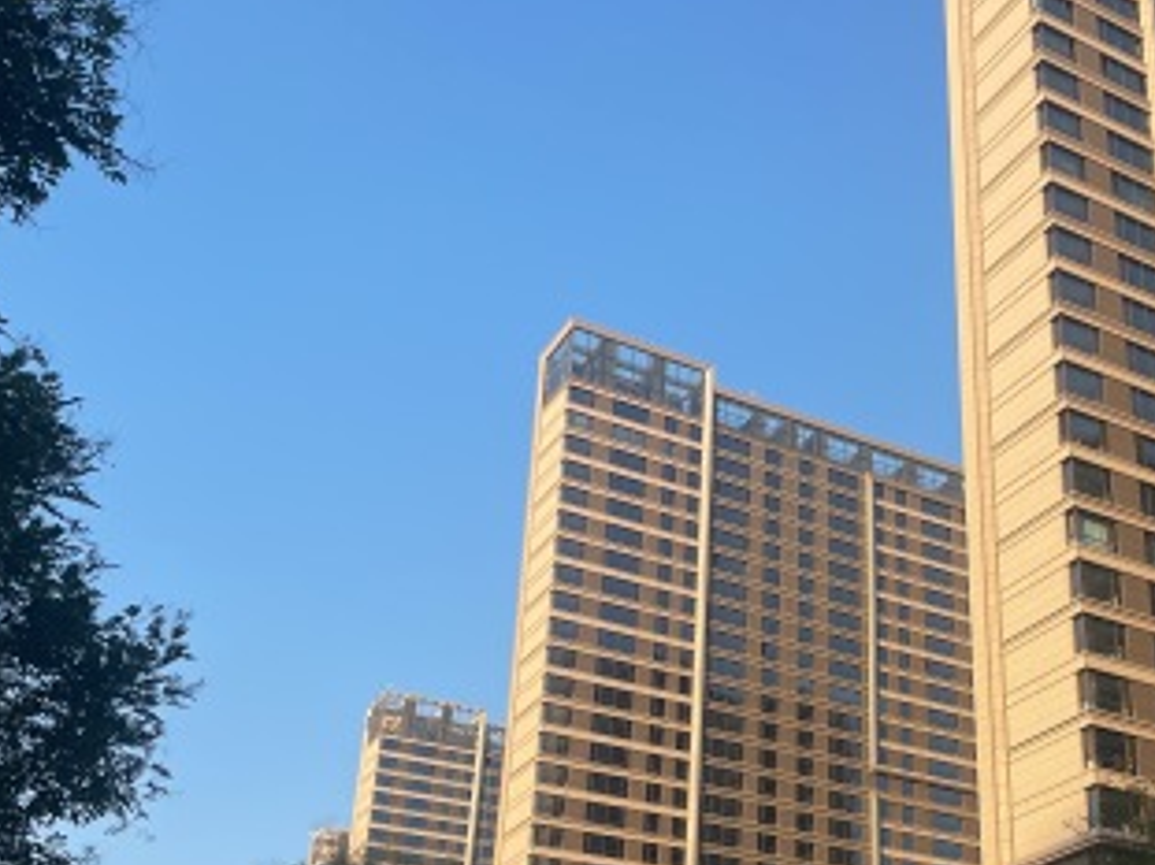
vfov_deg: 29.4
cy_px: 605
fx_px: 1634
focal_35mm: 49
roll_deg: +0.8
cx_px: 863
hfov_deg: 38.0
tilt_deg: +24.8
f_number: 1.6
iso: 50
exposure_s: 1/1916
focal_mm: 4.2
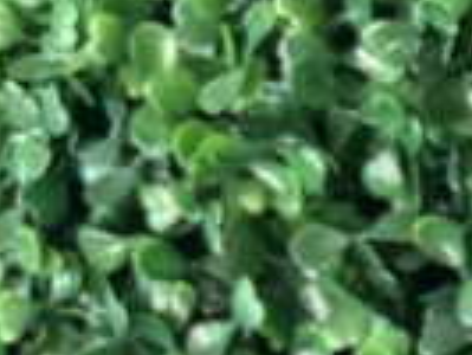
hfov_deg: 11.3
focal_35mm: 156
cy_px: 635
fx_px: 2129
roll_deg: +1.2
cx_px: 987
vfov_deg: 9.1
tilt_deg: +11.2
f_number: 1.6
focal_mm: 5.96
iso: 500
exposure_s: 1/60
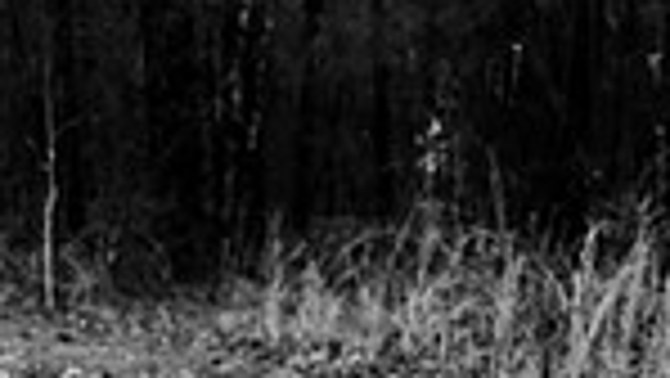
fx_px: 1742
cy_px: 819
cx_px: 378
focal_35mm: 98
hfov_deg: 21.8
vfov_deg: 11.0
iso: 800
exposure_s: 1/800
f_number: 4
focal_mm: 31
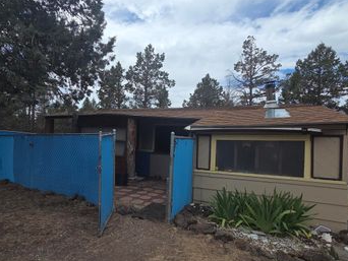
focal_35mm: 19
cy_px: 137
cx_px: 154
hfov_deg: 84.3
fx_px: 191
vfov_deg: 68.7
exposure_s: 1/2490
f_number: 2.2
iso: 50
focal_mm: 2.2
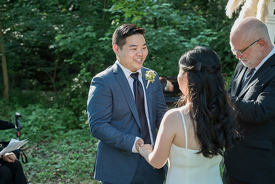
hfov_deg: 31.9
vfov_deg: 21.6
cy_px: 86
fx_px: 481
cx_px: 142
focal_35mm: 63
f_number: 4
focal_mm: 50
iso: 1000
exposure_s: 1/500
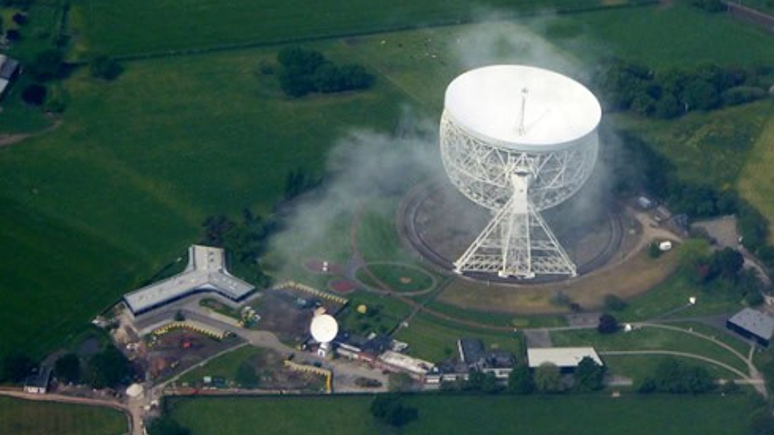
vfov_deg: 3.7
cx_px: 396
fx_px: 6649
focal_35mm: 324
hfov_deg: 6.7
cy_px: 122
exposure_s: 1/1300
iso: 400
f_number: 5.6
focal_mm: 47.5
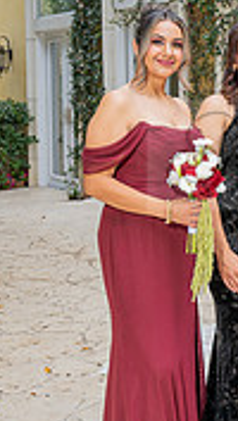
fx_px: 906
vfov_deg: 26.1
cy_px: 155
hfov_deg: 14.1
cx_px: 350
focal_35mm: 81
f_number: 5
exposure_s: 1/200
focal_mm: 30.5
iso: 200
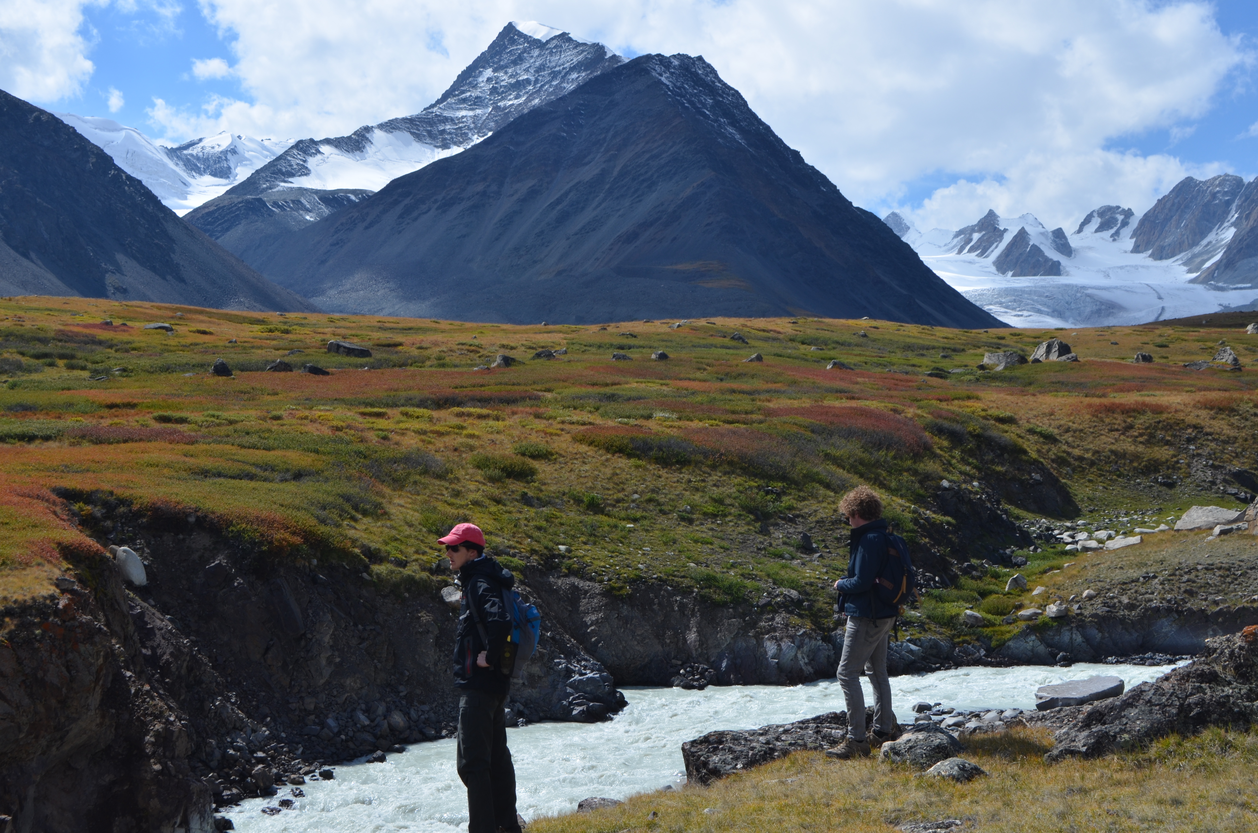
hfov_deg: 41.2
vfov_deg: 28.0
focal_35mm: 48
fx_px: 1674
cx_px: 629
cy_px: 416
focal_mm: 32
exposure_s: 1/250
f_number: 8
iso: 100
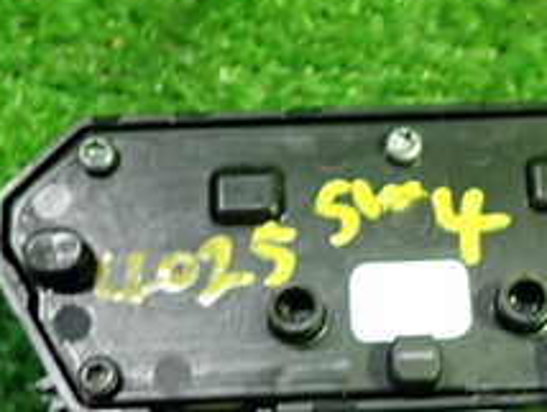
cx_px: 414
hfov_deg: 23.0
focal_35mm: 84
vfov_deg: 17.5
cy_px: 312
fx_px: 1329
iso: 320
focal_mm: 5.4
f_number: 2.3
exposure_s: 1/30
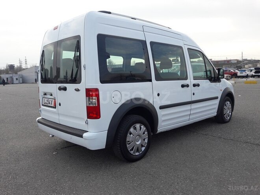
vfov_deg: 49.7
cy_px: 98
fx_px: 210
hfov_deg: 63.4
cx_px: 130
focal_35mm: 28
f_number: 1.9
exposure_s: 1/527
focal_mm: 3.7
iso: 40
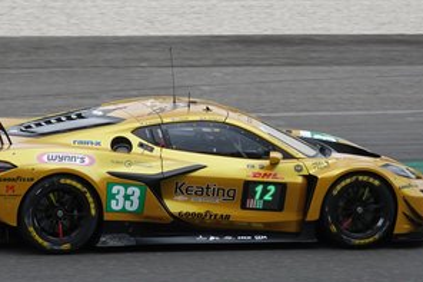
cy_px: 149
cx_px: 171
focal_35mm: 304
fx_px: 3570
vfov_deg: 4.5
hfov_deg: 6.8
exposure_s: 1/1000
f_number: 4
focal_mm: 73.24
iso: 200
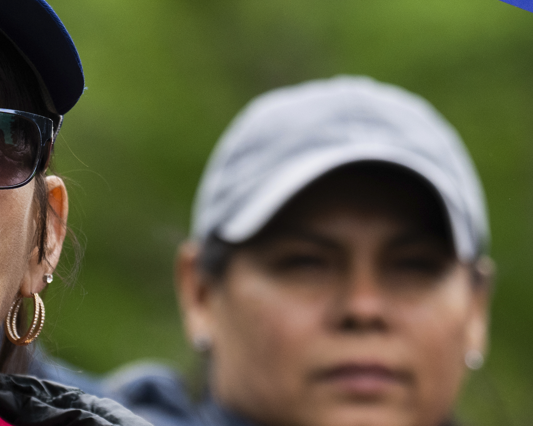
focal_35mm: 546
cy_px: 88
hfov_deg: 3.5
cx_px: -14
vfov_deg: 2.8
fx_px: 8613
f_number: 3.2
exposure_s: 1/2000
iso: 640
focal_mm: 149
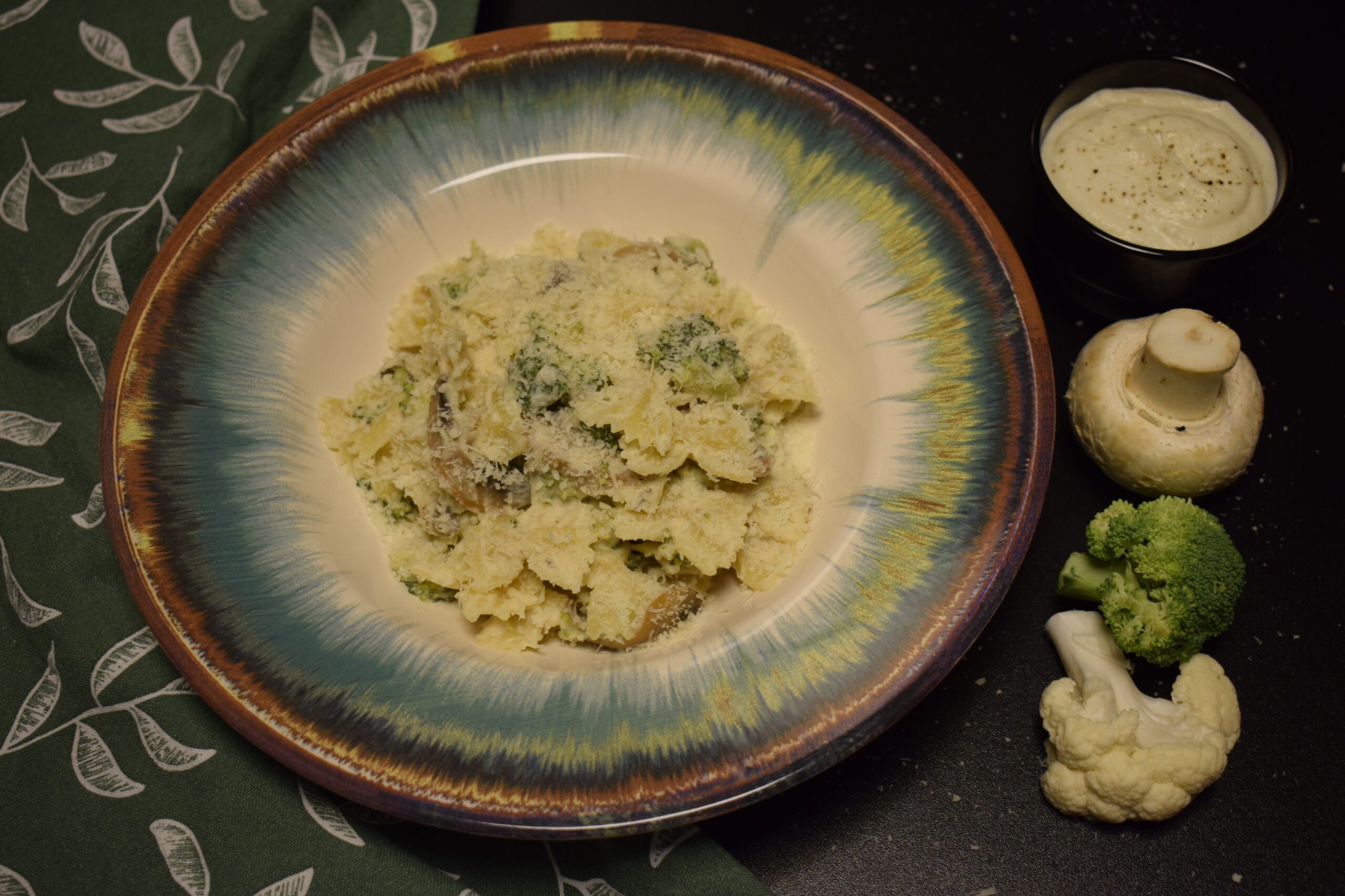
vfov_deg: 26.5
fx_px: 1905
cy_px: 448
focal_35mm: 51
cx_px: 672
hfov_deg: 38.9
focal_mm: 34
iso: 800
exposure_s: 1/125
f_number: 4.5
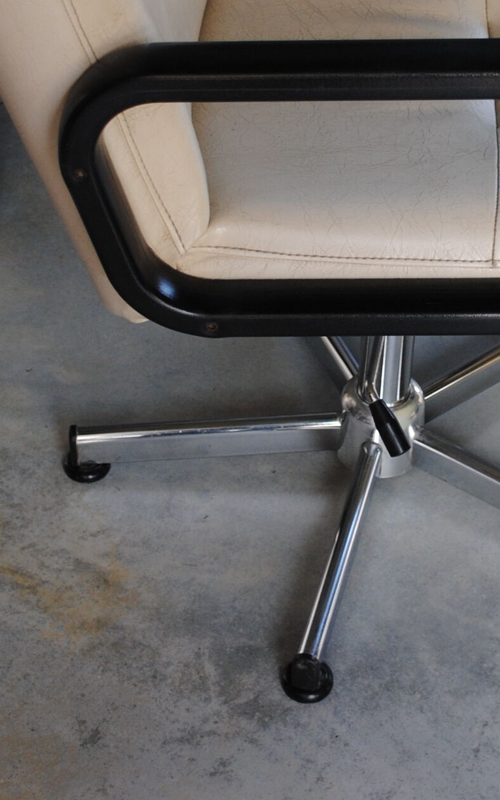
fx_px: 1832
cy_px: 323
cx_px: 383
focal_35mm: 84
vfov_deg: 24.6
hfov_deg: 15.5
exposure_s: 1/30
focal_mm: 24
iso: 220
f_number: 4
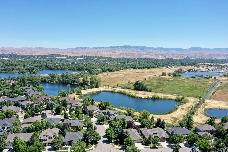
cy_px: 78
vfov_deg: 45.0
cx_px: 116
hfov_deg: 63.7
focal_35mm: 29
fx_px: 184
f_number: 5.6
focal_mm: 10.26
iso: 100
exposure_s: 1/320
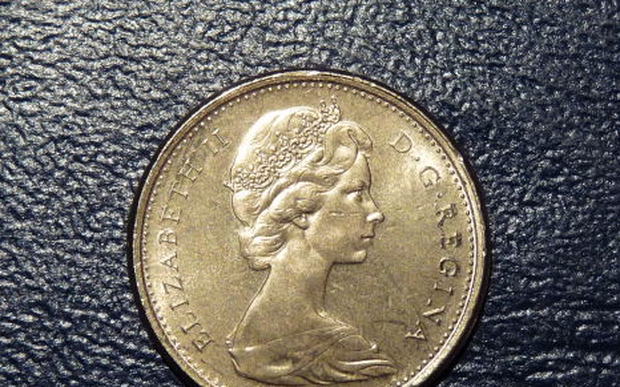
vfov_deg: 8.6
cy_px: 221
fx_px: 2585
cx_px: 311
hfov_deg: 13.7
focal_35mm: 153
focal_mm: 14.4
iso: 320
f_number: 3.4
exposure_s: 1/40
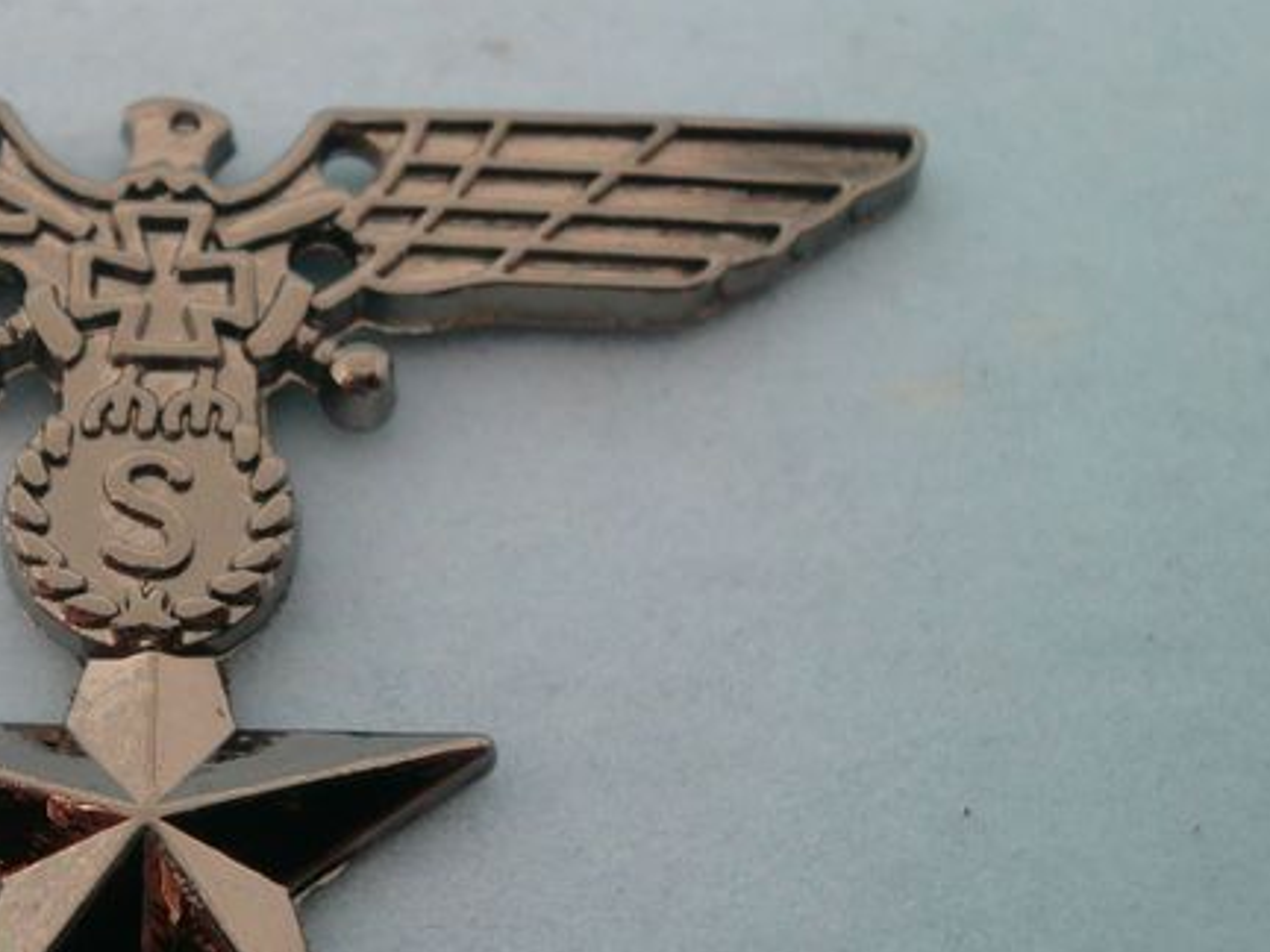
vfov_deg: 23.3
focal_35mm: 63
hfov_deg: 29.6
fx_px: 2311
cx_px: 165
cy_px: 494
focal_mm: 5.58
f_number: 2.8
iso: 200
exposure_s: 1/100
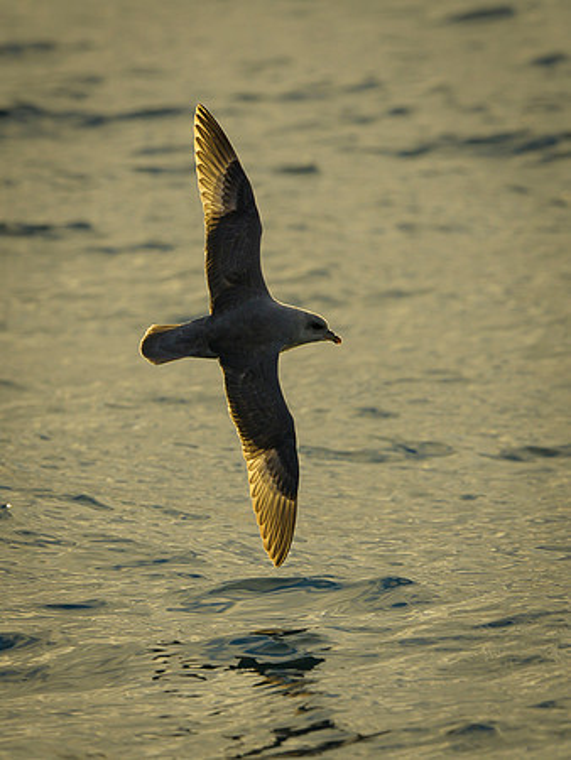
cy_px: 380
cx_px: 209
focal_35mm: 721
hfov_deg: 2.1
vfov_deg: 2.7
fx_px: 15845
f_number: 5.6
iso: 500
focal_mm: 500
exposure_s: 1/3200
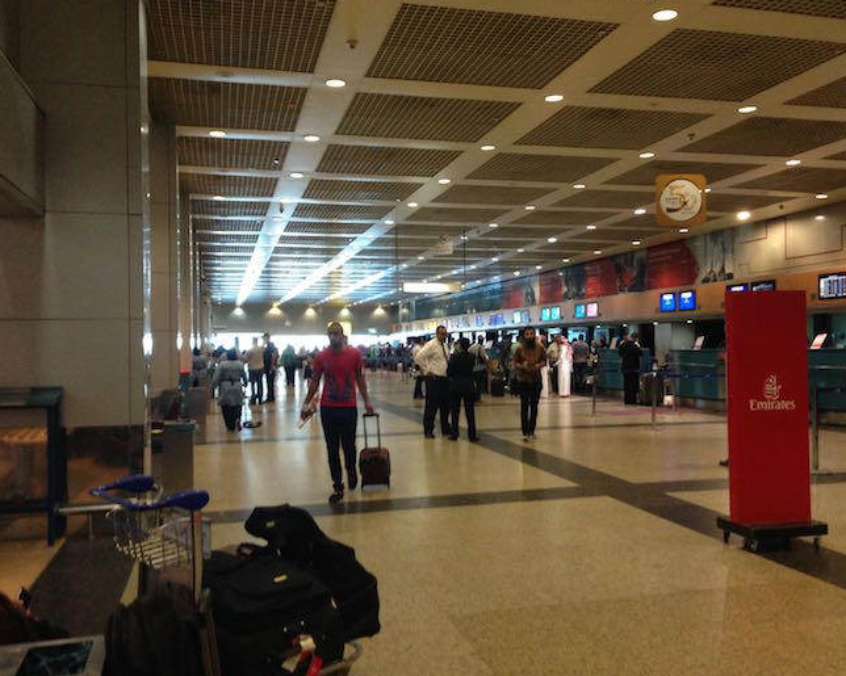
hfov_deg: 51.5
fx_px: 876
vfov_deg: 42.2
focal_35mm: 35
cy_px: 337
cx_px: 447
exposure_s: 1/20
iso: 250
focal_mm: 4.12
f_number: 2.4
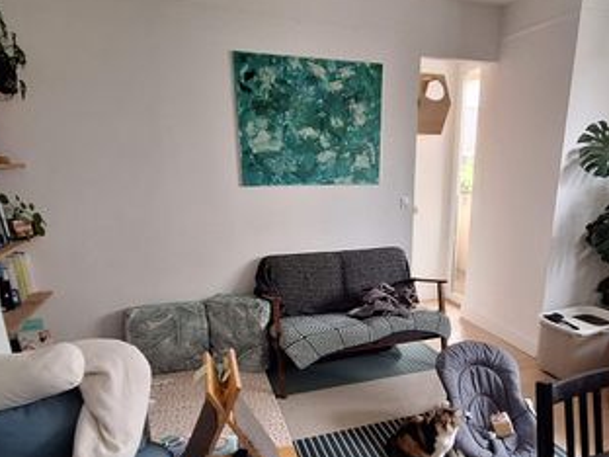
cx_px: 371
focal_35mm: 25
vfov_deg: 53.9
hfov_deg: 68.6
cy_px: 301
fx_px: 440
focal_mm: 1.74
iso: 125
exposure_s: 1/50
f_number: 2.2
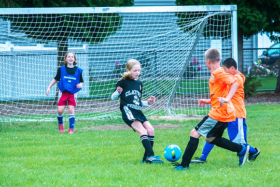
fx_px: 2389
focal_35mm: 307
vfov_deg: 4.5
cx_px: 141
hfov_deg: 6.7
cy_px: 124
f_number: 7.1
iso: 2500
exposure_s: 1/1000
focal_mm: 220
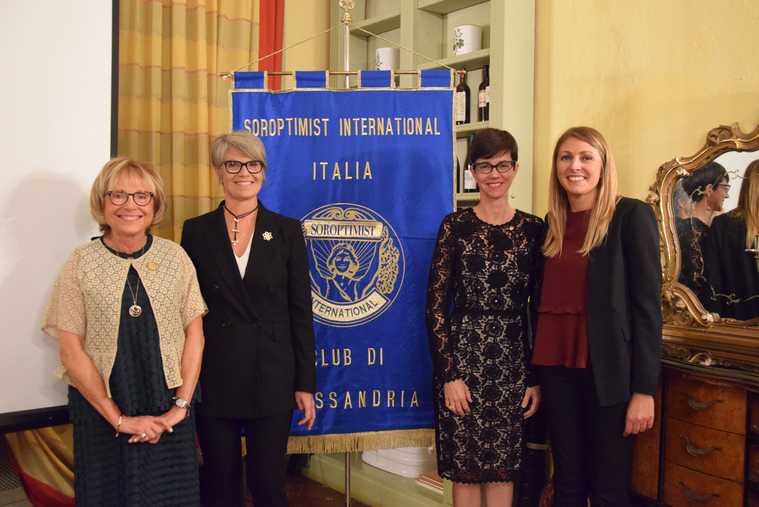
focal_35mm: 33
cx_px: 380
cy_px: 254
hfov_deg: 57.2
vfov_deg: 40.0
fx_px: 696
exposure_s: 1/60
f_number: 3.8
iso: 5600
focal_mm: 22
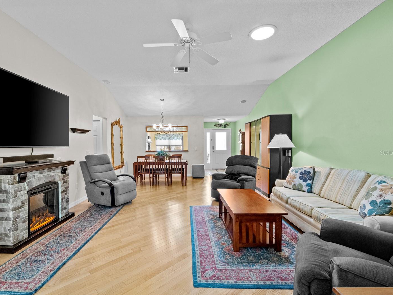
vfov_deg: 78.1
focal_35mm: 16
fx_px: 182
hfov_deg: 94.3
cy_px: 153
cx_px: 182
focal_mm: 7
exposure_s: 1/4
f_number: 8
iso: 800
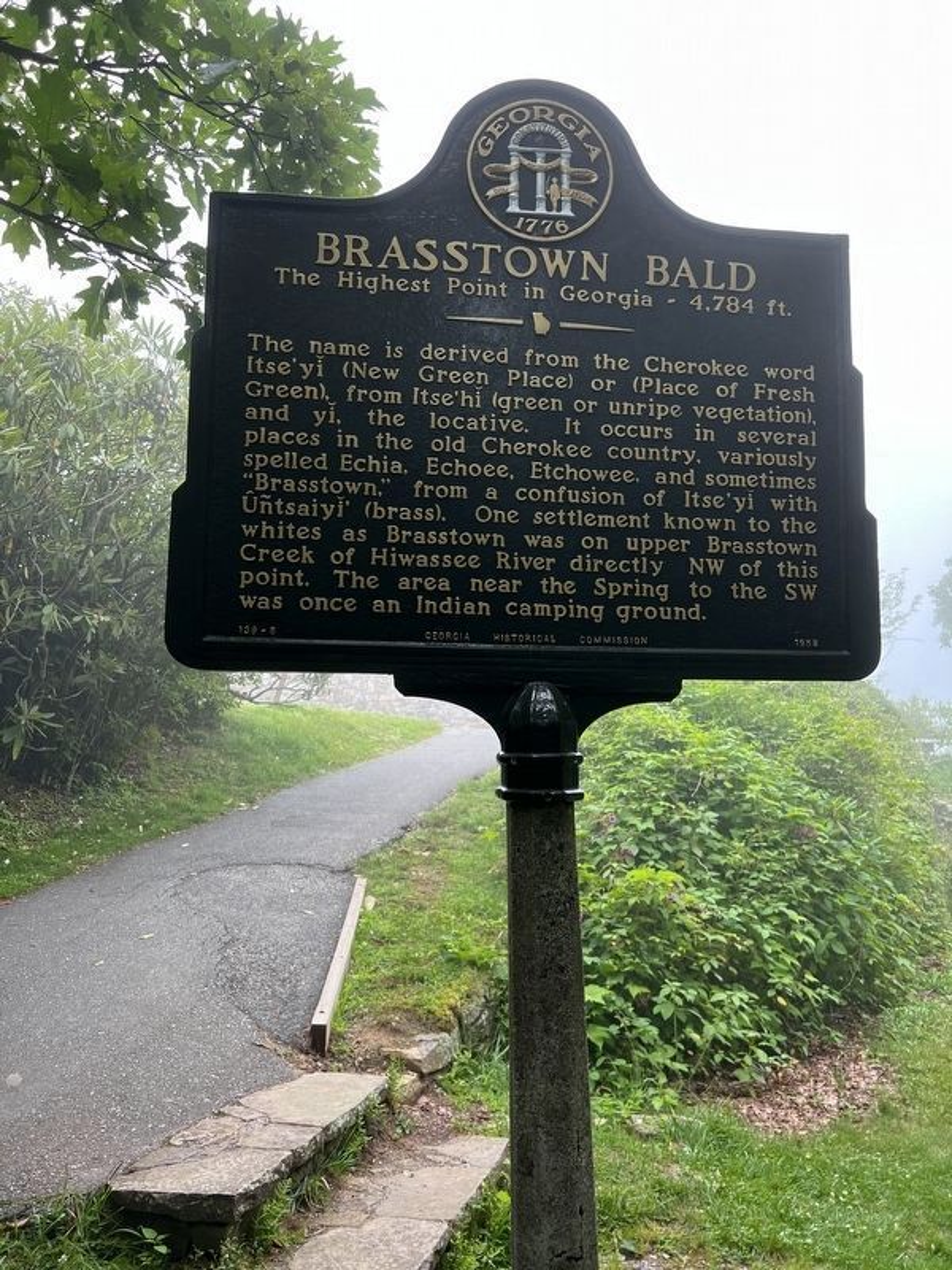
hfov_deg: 53.1
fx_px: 953
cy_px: 635
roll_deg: +4.3
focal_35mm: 26
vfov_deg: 67.3
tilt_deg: +12.0
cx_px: 476
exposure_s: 1/265
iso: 50
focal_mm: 5.7
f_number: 1.5
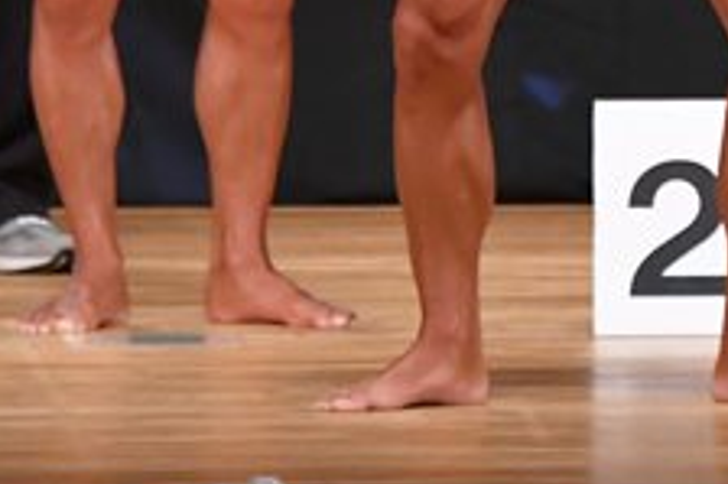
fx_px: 17822
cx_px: 1142
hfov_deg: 2.3
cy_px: -315
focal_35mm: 882
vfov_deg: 1.6
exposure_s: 1/400
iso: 4000
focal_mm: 170
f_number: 5.6
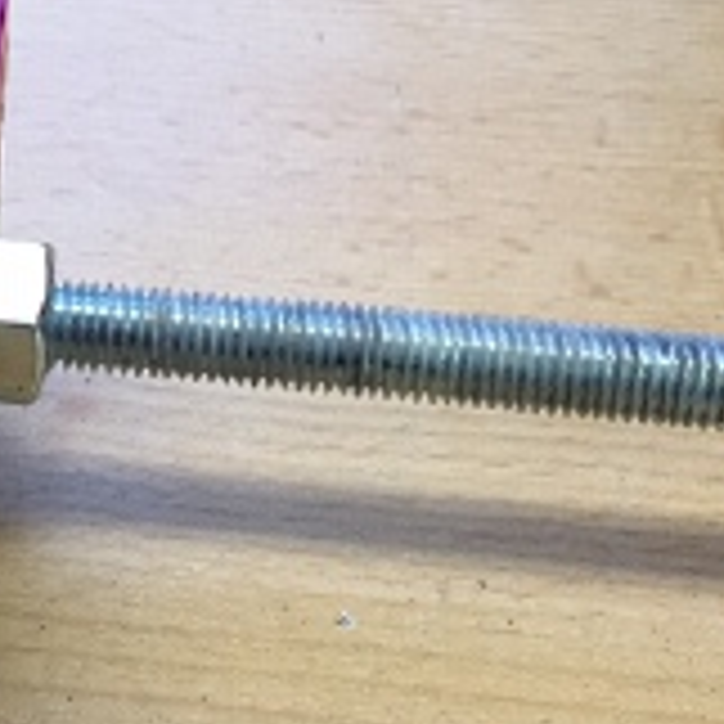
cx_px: -97
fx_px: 2011
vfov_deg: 20.4
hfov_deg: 19.4
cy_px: 378
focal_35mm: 85
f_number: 2.2
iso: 50
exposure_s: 1/33
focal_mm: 4.15
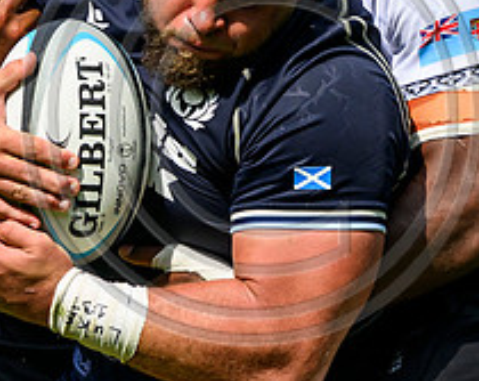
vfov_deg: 0.7
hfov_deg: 0.8
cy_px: 585
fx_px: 32856
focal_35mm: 2323
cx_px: 64
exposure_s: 1/4000
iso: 250
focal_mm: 400
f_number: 2.8
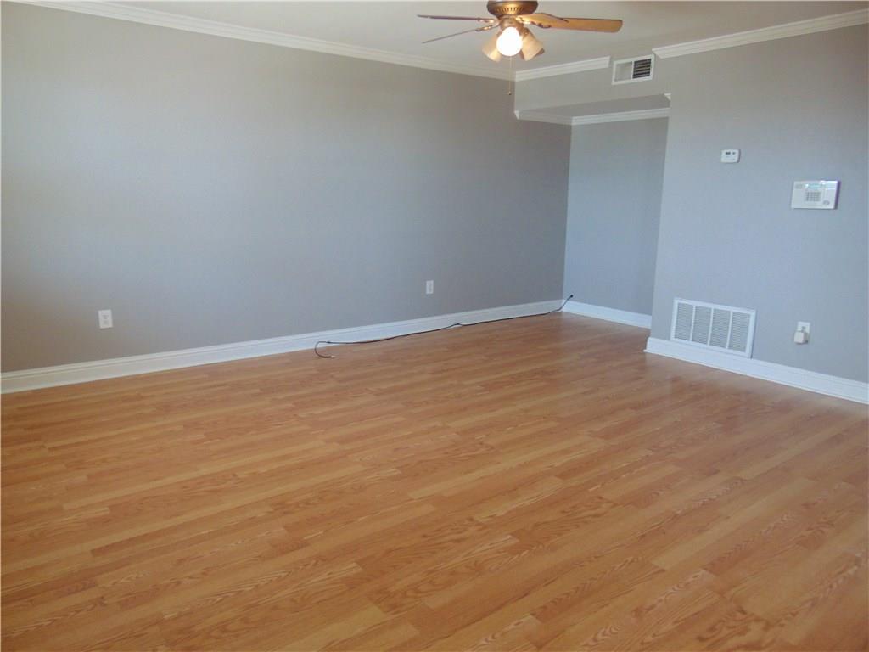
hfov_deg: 69.4
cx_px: 434
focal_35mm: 25
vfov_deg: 54.9
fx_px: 628
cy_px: 326
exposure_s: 1/30
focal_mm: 4.5
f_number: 3
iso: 200
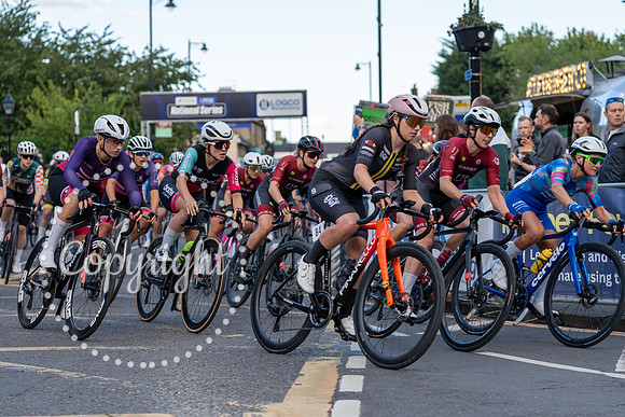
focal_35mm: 70
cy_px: 208
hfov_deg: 28.8
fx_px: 1216
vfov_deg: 19.5
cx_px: 312
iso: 320
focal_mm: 70
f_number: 3.2
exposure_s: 1/1000
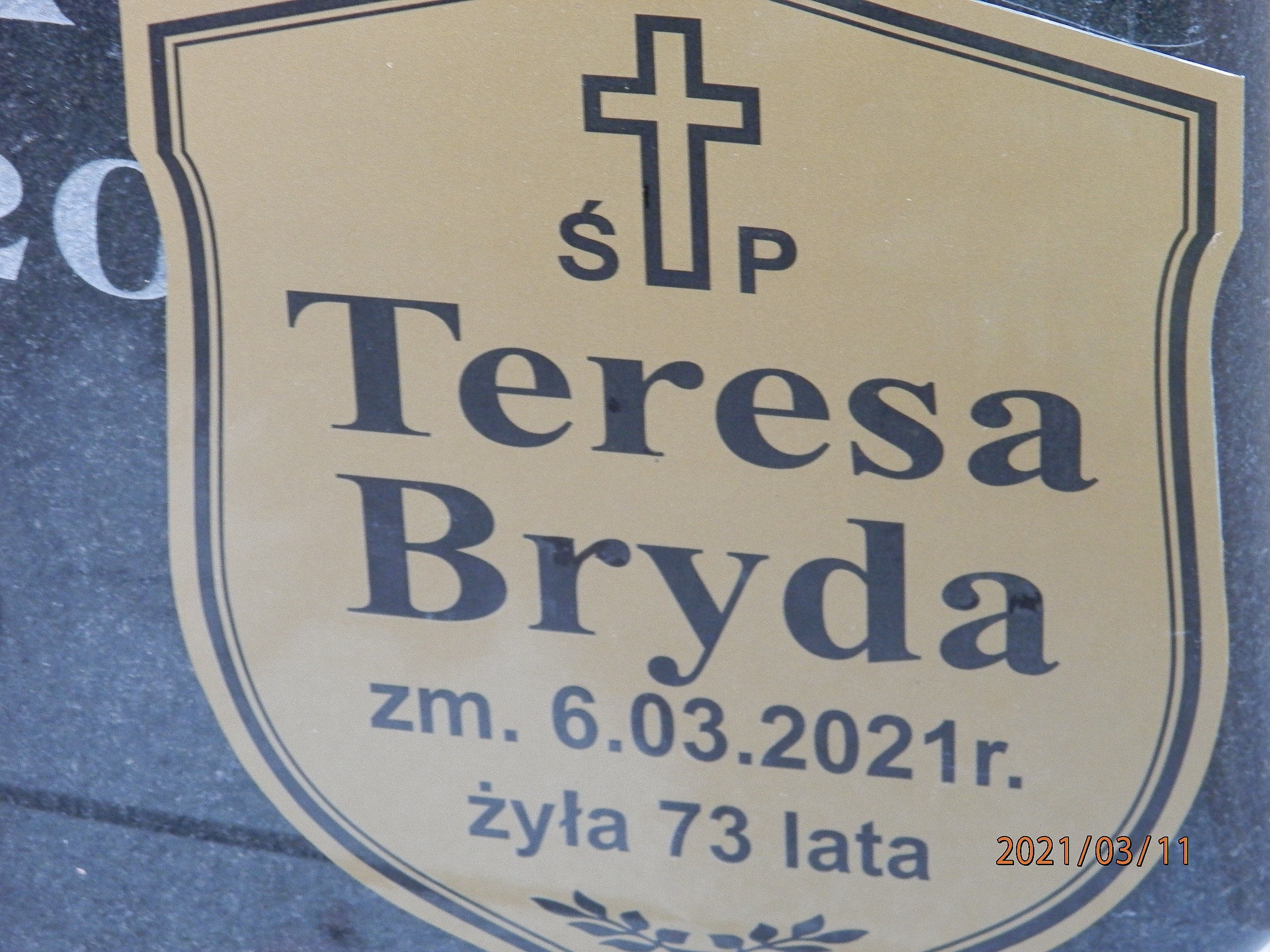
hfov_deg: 12.9
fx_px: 5613
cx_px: 635
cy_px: 476
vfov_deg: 9.7
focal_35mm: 153
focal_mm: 27.4
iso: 400
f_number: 4.9
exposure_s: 1/20
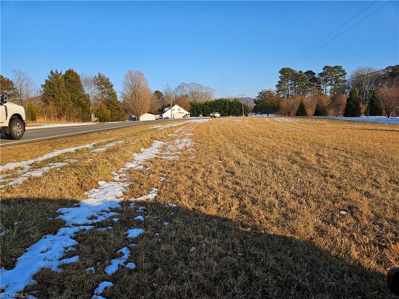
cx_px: 200
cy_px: 150
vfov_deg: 58.9
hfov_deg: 73.9
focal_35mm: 23
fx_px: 265
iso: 25
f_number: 1.8
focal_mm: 5.4
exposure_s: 1/1036
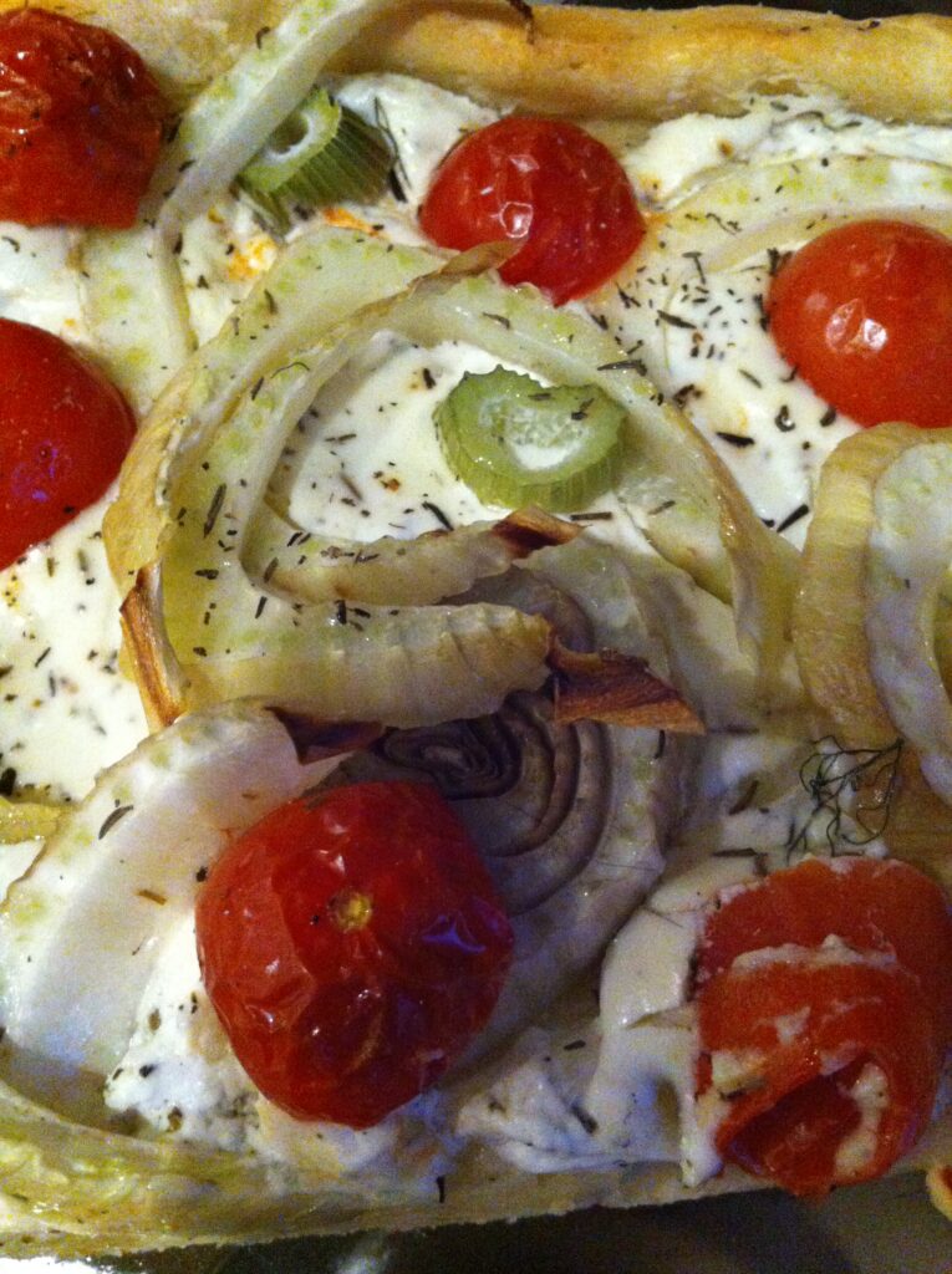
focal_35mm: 35
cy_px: 637
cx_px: 476
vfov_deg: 52.7
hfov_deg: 40.6
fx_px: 1287
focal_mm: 3.85
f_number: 2.8
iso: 1000
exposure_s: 1/15
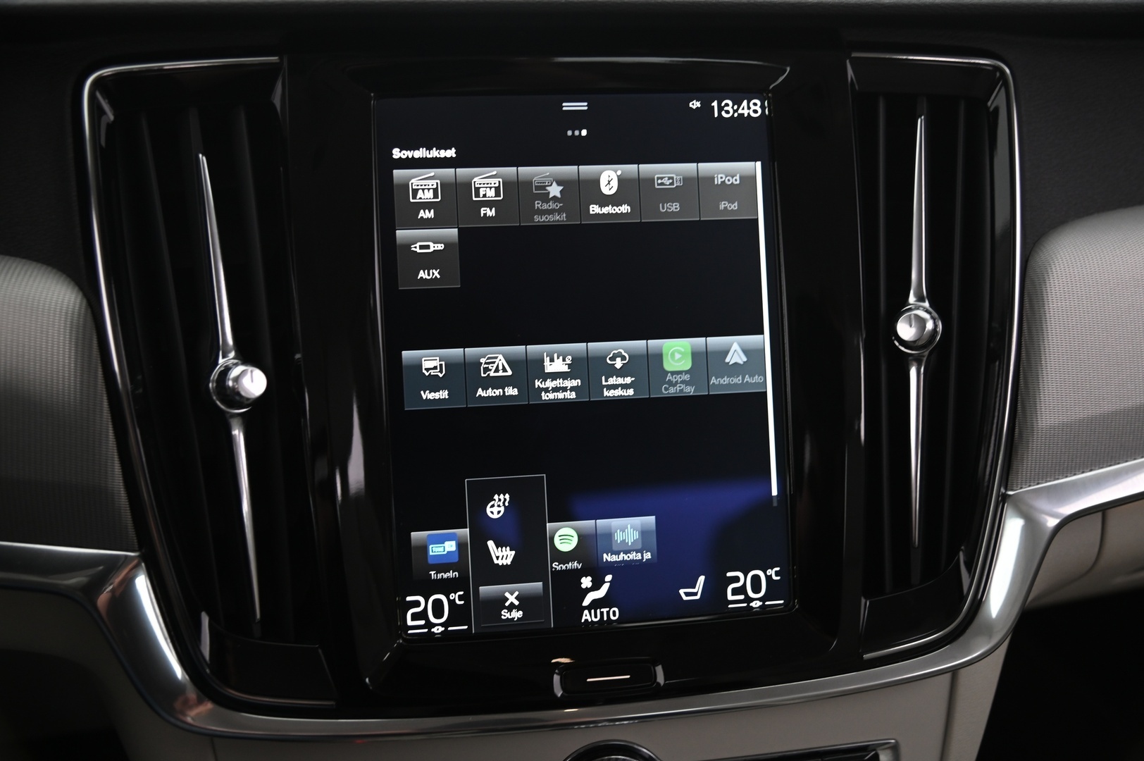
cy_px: 380
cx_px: 572
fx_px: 1207
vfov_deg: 35.0
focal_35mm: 38
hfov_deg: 50.7
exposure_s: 1/15
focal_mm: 38
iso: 1250
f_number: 4
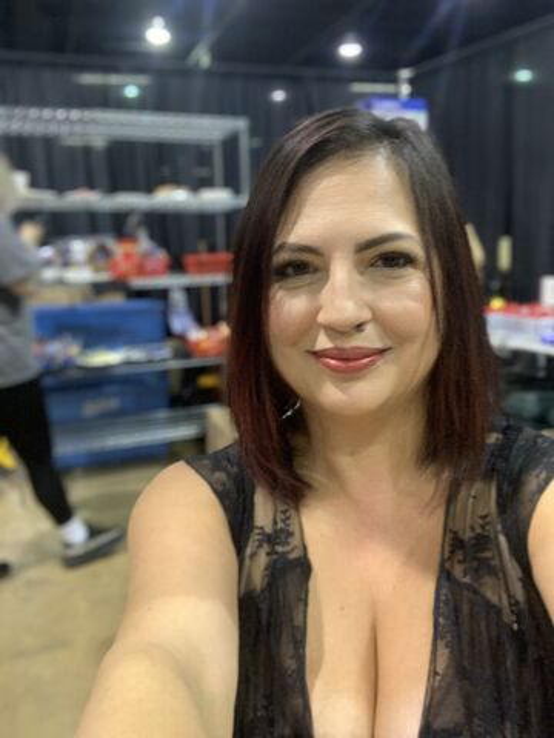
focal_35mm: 32
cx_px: 277
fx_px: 683
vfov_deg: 56.8
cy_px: 369
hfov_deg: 44.2
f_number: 2.2
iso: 400
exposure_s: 1/30
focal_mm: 2.87
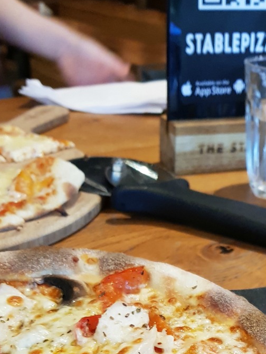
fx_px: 594
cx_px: 191
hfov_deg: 25.0
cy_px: 365
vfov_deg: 30.6
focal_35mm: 58
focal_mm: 4.2
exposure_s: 1/14
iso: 250
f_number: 1.7
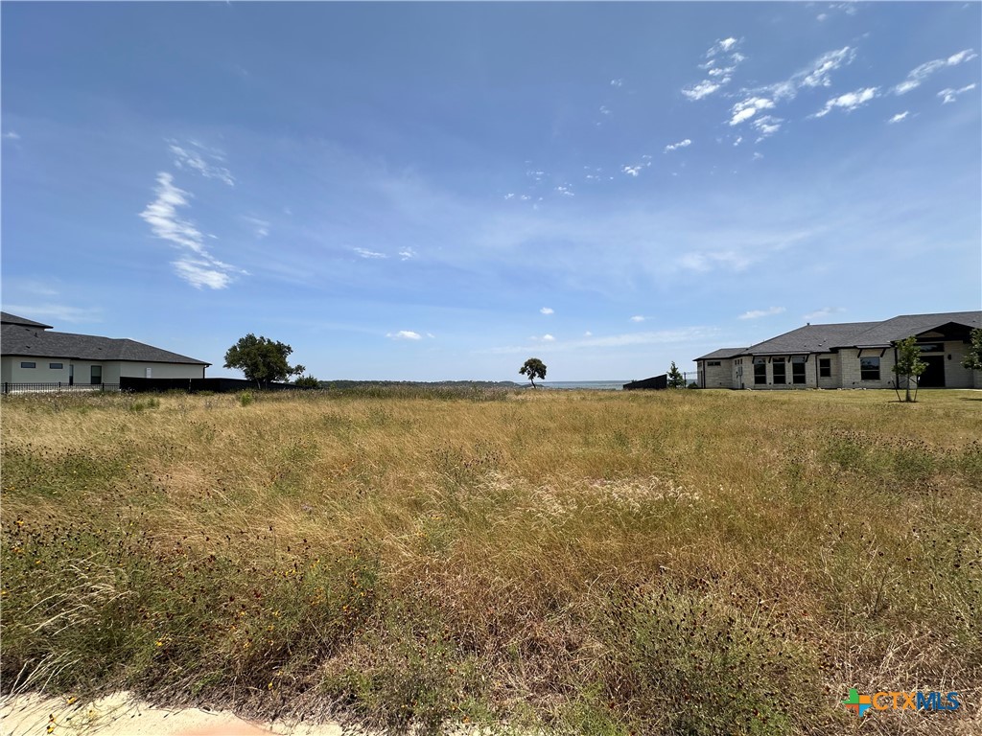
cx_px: 491
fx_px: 397
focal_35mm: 14
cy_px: 368
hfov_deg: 102.1
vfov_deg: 85.7
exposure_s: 1/2618
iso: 40
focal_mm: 2.22
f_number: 2.2
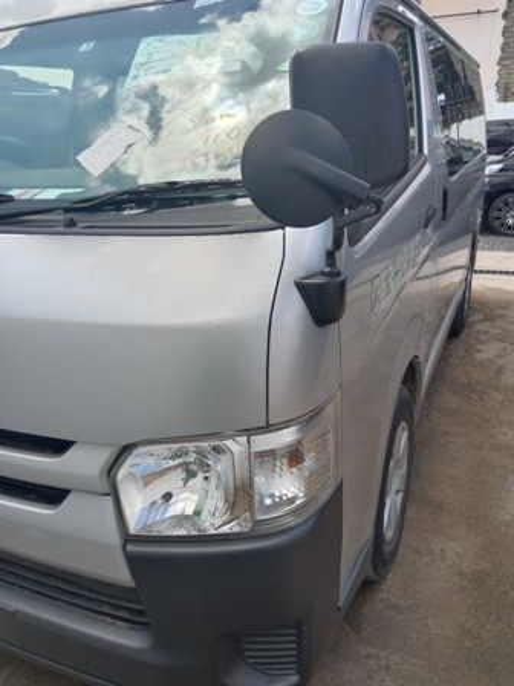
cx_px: 257
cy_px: 343
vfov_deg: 67.3
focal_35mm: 26
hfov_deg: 53.1
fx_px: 515
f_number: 2.2
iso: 100
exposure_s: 1/428
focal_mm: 3.65
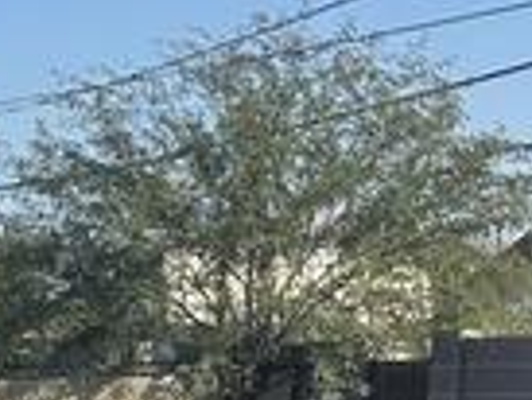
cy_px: 738
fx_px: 2292
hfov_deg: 11.9
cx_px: -511
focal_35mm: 149
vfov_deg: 9.5
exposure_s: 1/3861
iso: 80
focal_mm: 6.86
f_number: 1.78
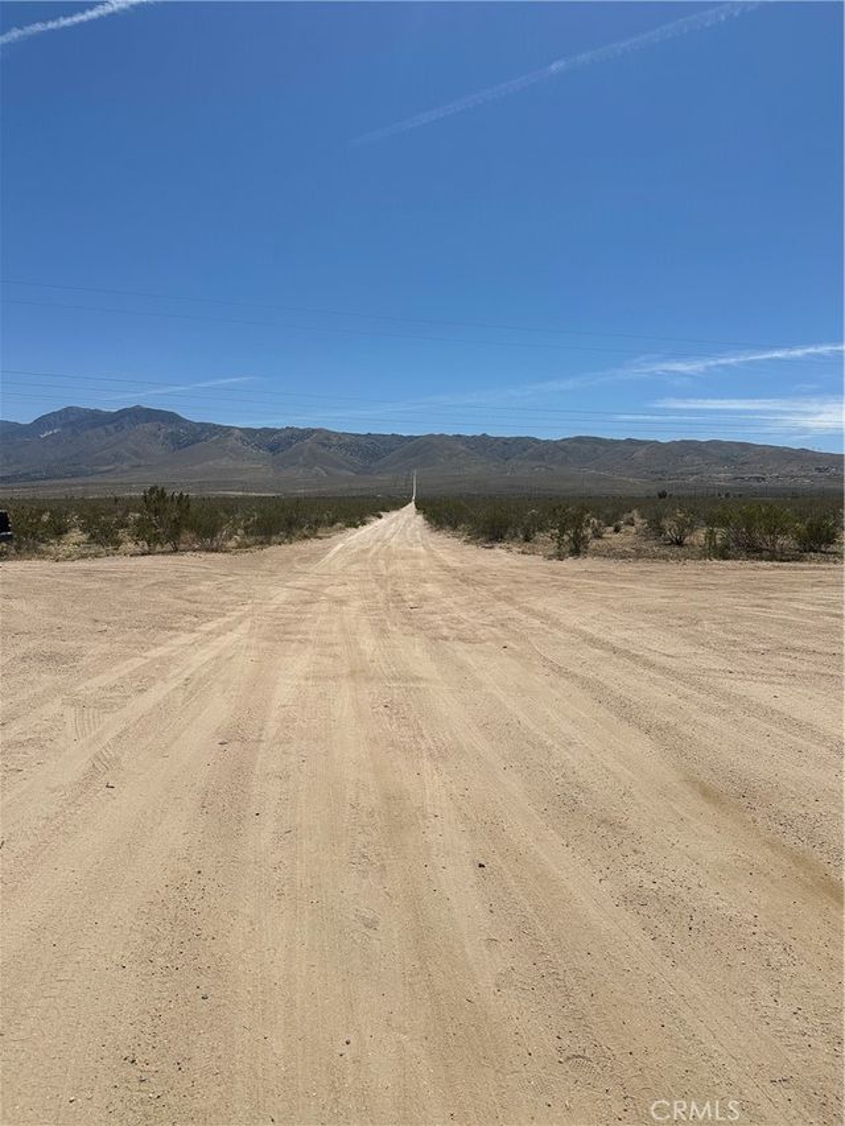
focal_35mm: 24
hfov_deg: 56.8
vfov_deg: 71.6
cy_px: 563
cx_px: 422
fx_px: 781
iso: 80
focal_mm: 6.86
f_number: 1.78
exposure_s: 1/13699
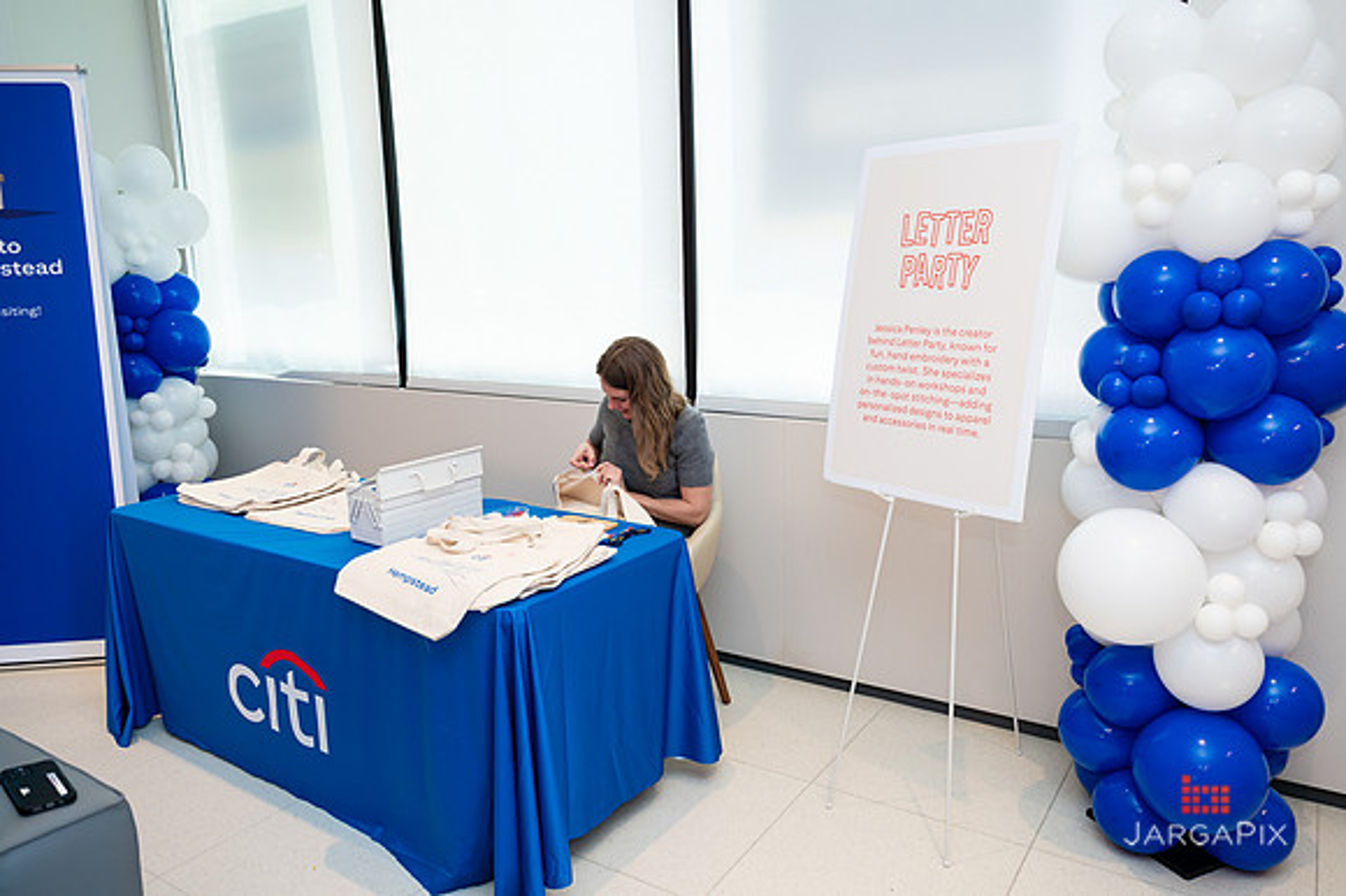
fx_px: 959
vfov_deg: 50.1
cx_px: 688
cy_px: 445
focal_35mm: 26
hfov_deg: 70.1
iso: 500
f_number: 3.5
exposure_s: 1/200
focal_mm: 24
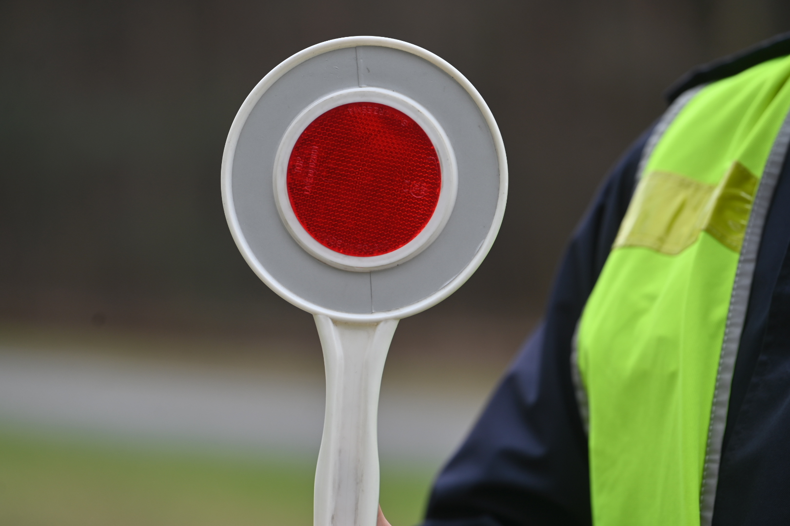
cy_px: 263
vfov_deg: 7.6
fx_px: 3950
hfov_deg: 11.4
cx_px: 395
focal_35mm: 180
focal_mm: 180
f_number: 4.5
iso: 100
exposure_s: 1/400
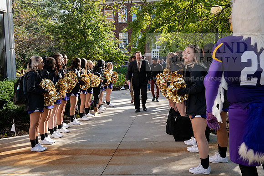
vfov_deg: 28.1
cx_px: 132
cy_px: 88
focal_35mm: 48
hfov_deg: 41.1
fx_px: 352
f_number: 6.3
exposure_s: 1/500
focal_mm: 48
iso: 400
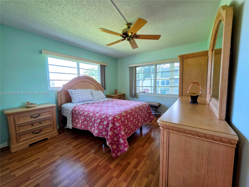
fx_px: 94
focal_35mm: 13
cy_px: 94
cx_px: 124
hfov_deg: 106.2
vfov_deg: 89.9
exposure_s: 1/120
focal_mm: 2.2
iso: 320
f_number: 1.9
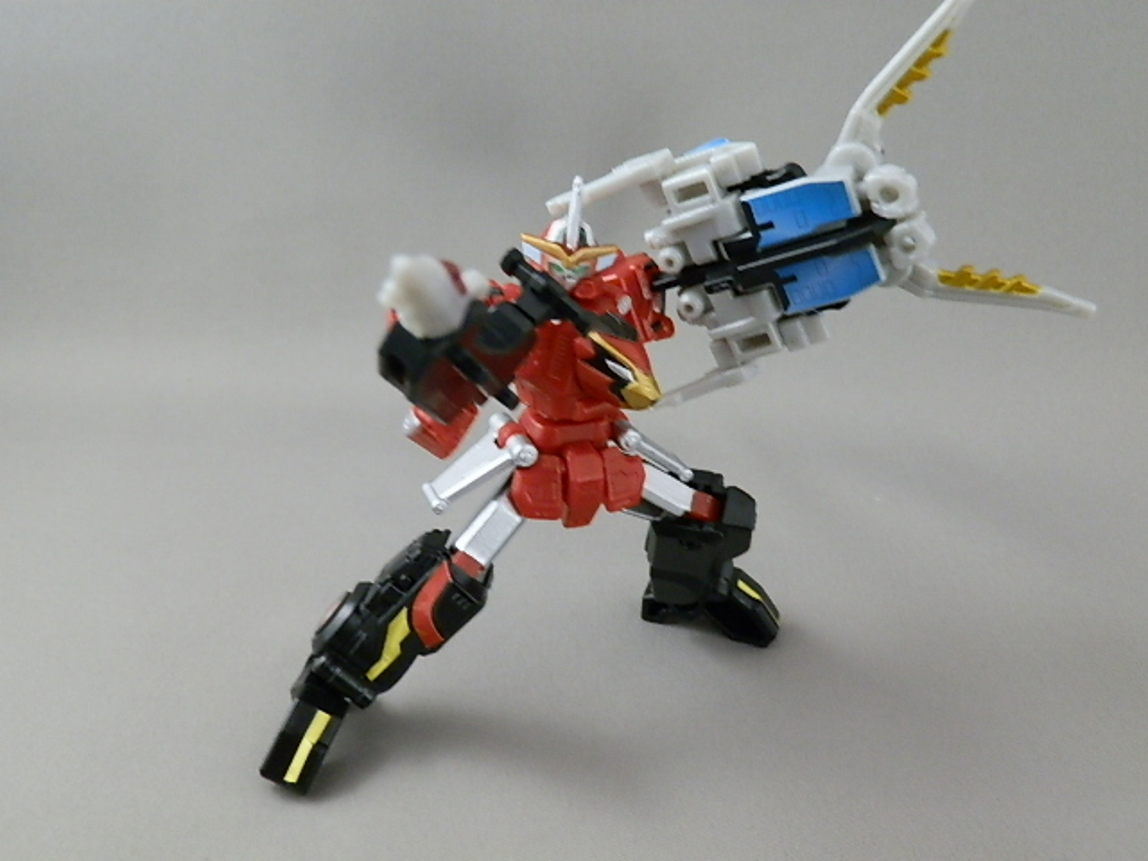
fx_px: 1128
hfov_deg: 54.0
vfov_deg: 41.8
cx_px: 574
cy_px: 430
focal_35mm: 34
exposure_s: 1/8
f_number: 3.5
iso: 200
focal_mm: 6.17
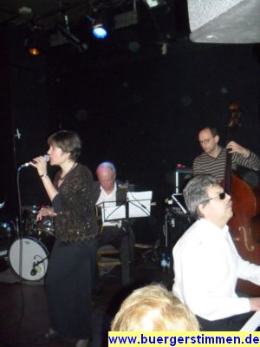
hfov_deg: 40.7
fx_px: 351
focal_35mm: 35
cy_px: 174
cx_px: 130
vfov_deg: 52.6
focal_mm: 6.3
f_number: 3.2
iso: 800
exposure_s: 1/45
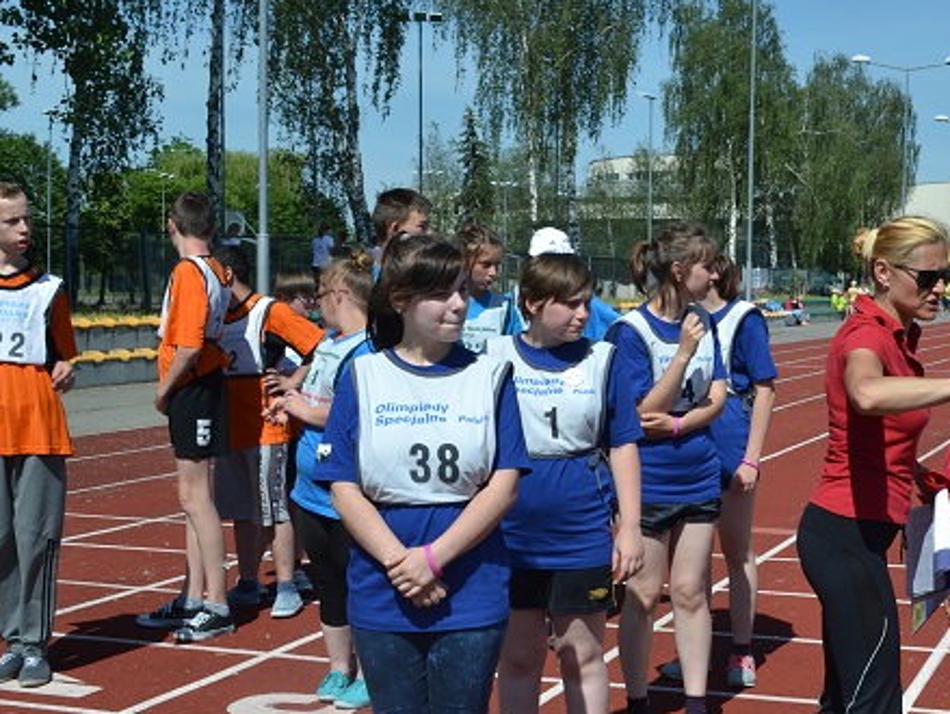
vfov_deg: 23.3
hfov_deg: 30.2
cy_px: 399
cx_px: 705
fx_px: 1730
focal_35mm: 63
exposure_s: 1/200
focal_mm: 24
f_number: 7.1
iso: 100
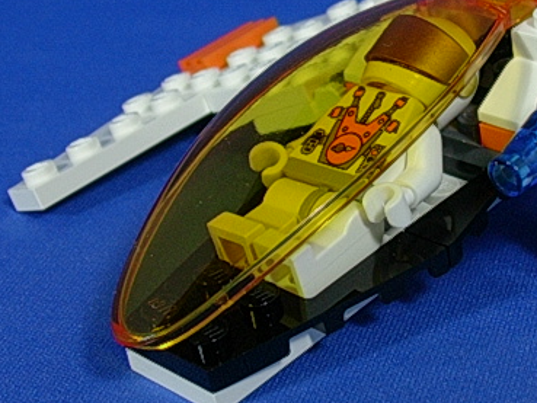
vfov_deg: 14.2
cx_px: 393
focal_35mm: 104
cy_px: 108
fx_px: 1614
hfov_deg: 18.8
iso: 70
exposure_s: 1/14.6
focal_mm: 9
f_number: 3.4
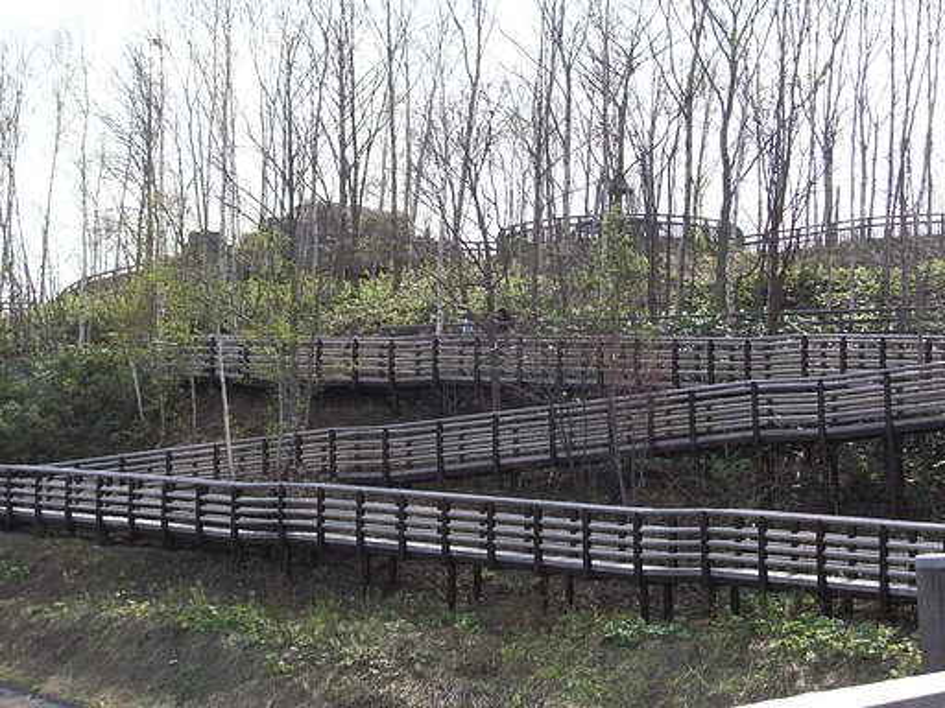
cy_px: 354
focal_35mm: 62
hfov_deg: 31.2
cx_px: 472
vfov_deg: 23.7
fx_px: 1693
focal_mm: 10.2
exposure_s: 1/160
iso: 50
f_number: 5.6
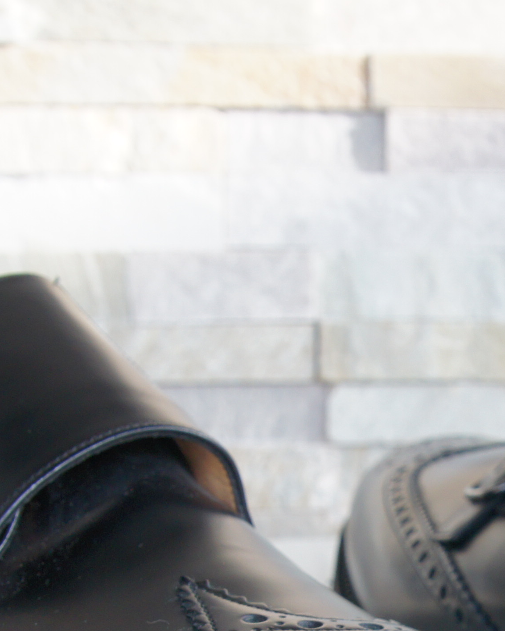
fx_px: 1449
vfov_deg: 23.6
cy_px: 626
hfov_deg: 19.5
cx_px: 441
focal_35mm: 78
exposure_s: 1/60
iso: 200
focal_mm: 17
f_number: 7.1
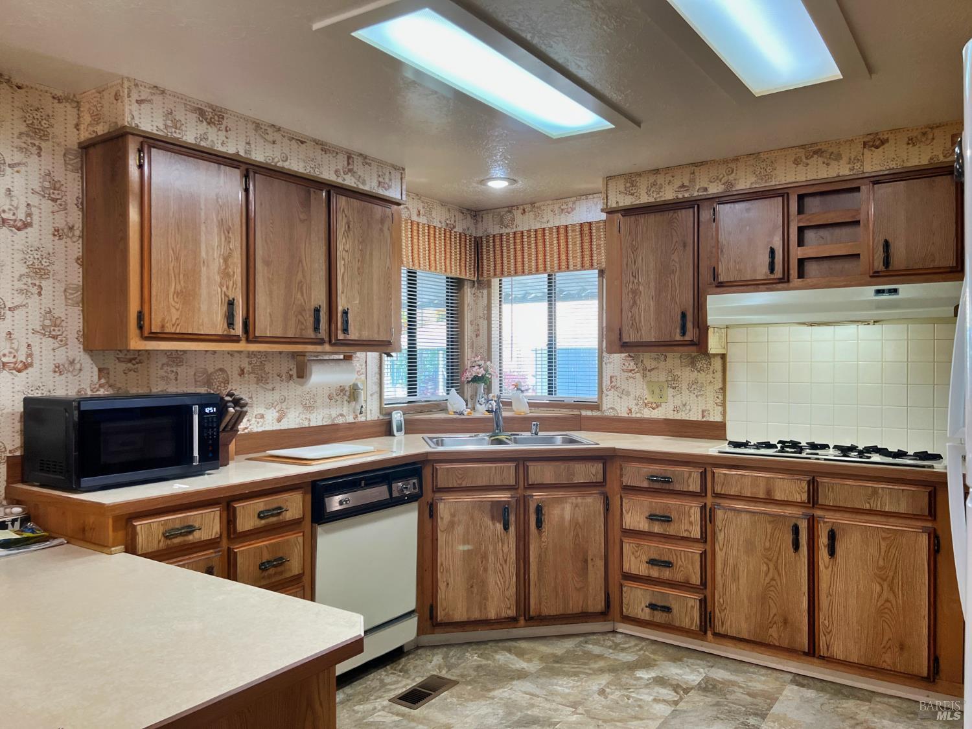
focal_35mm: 26
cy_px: 364
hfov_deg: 67.3
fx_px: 730
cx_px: 486
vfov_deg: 53.1
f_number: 1.5
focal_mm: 5.7
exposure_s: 1/120
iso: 125
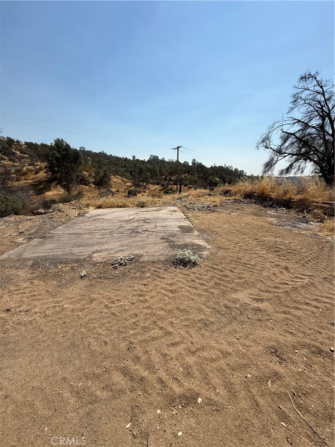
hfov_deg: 85.7
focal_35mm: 14
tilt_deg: -11.9
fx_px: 181
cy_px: 224
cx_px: 168
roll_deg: -4.4
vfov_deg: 102.1
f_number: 2.2
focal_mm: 2.22
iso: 50
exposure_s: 1/2976
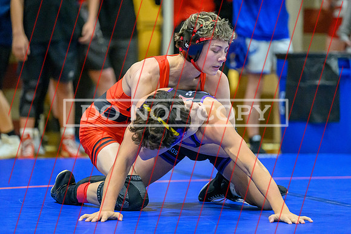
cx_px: 174
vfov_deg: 6.4
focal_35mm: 214
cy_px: 91
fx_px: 2083
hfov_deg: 9.6
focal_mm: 175
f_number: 2.8
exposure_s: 1/640
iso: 10000
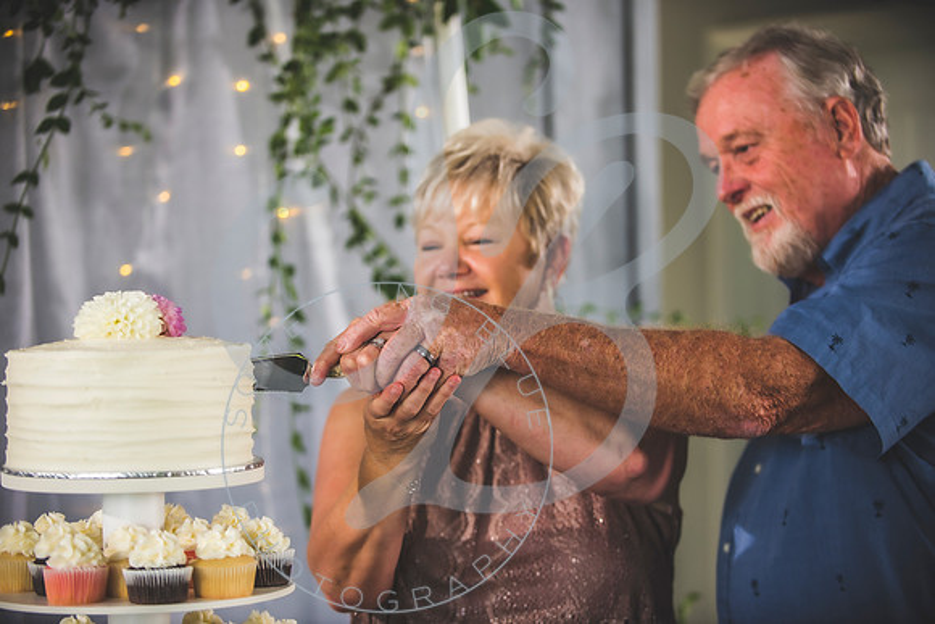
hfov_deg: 23.6
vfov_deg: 15.9
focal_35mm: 86
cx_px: 468
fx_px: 2234
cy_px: 312
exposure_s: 1/200
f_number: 2.8
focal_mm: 86
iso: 200
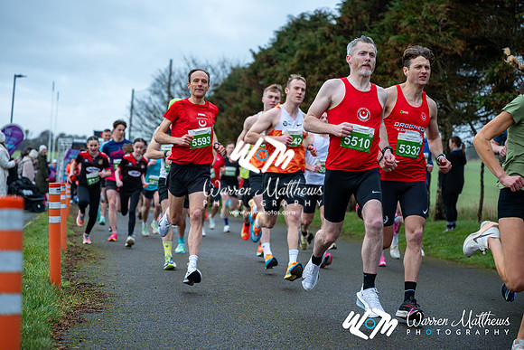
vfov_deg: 19.5
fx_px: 1019
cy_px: 175
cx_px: 262
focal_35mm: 70
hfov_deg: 28.8
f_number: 2.8
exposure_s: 1/1250
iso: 280
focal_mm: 70
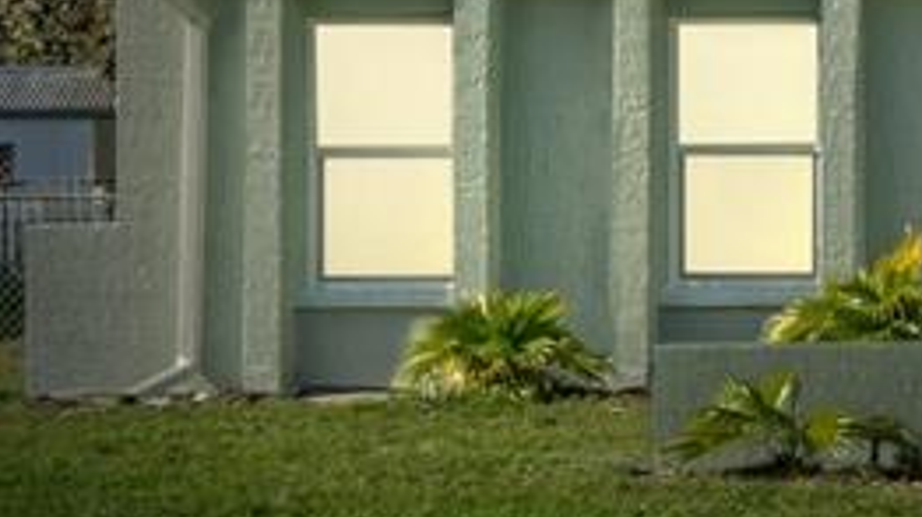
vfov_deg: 9.3
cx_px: 1682
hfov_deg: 14.5
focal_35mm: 129
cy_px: 53
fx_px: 3153
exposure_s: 1/800
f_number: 8
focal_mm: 21
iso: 320
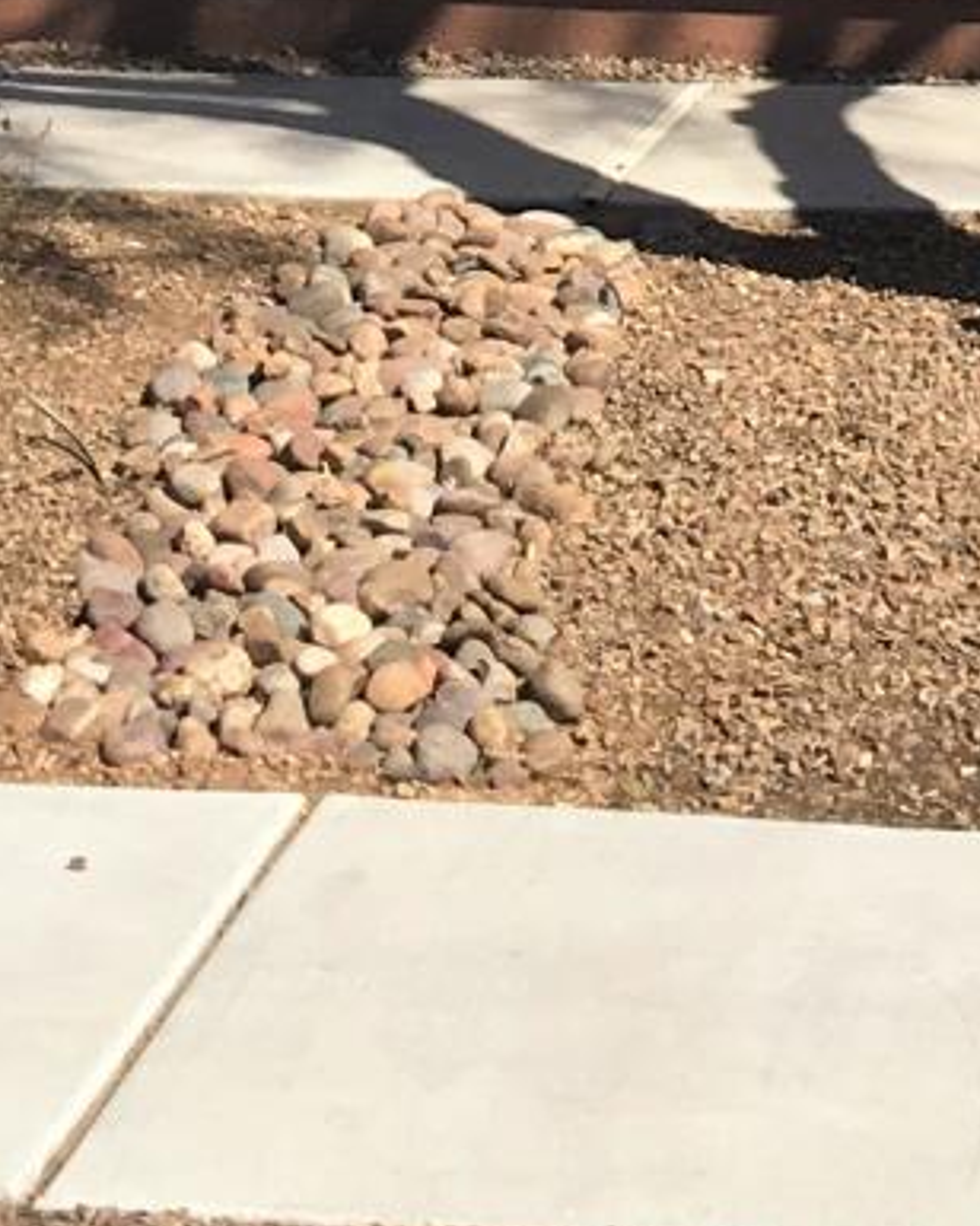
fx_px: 5330
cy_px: -1525
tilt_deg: +8.5
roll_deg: -2.0
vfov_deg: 11.3
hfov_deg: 10.5
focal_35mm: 147
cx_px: 445
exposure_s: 1/1637
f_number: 2.2
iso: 25
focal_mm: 4.15
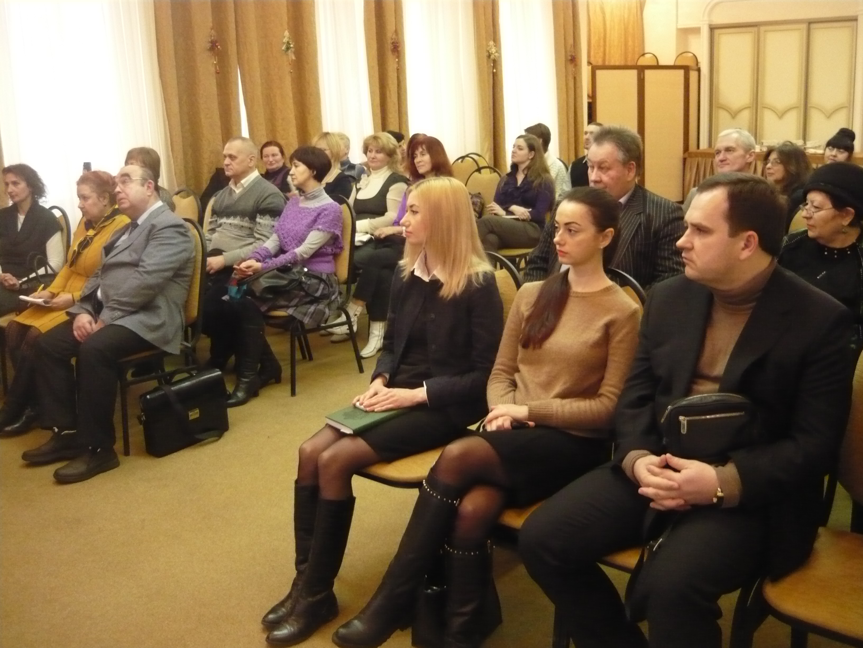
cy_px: 324
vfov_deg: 42.9
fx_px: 823
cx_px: 432
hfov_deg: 55.4
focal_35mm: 33
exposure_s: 1/20
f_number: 2.8
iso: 800
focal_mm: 5.5
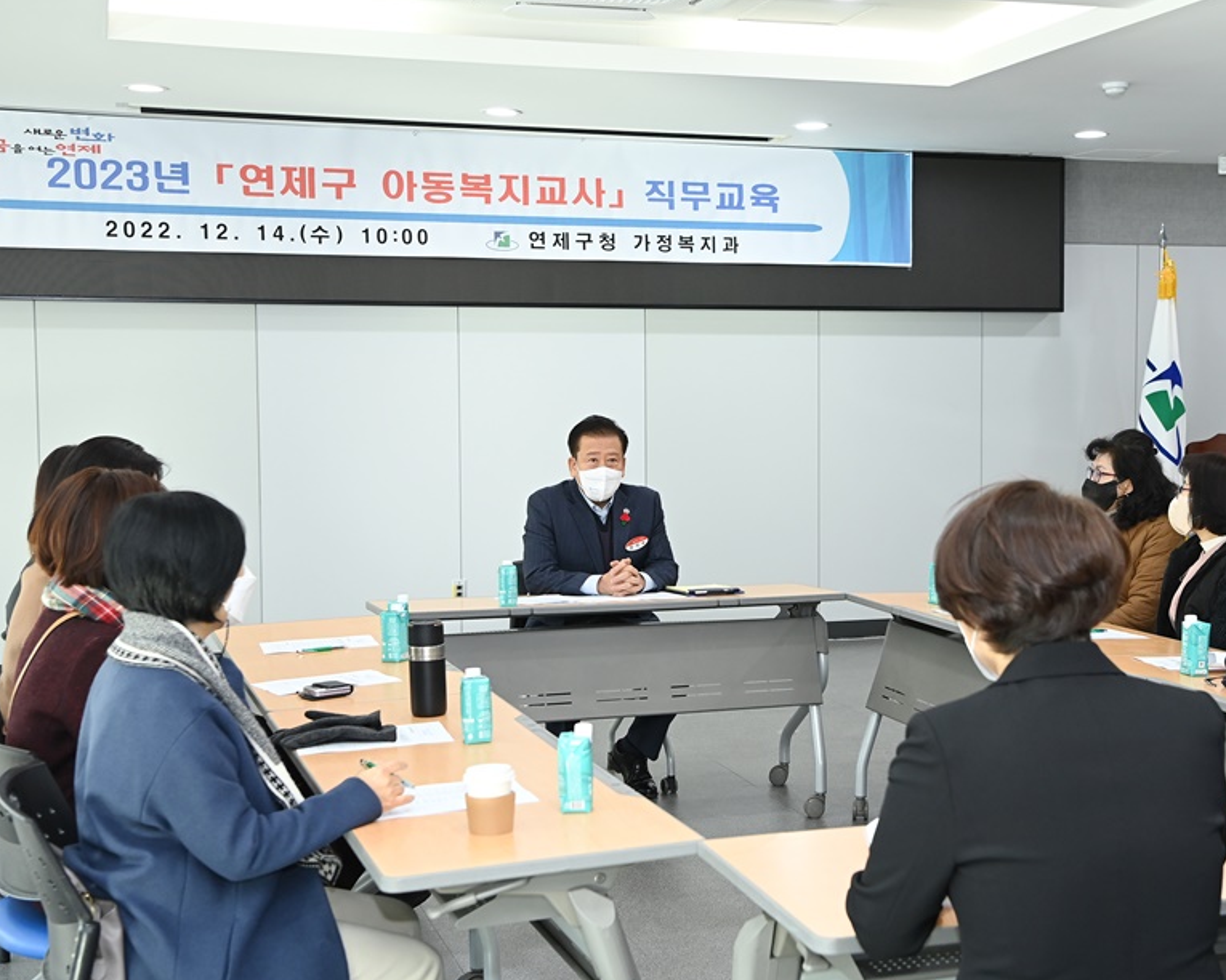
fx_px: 1959
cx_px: 763
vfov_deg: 28.1
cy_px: 504
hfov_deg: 34.6
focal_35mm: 54
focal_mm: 44
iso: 2000
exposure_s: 1/160
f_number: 5.6
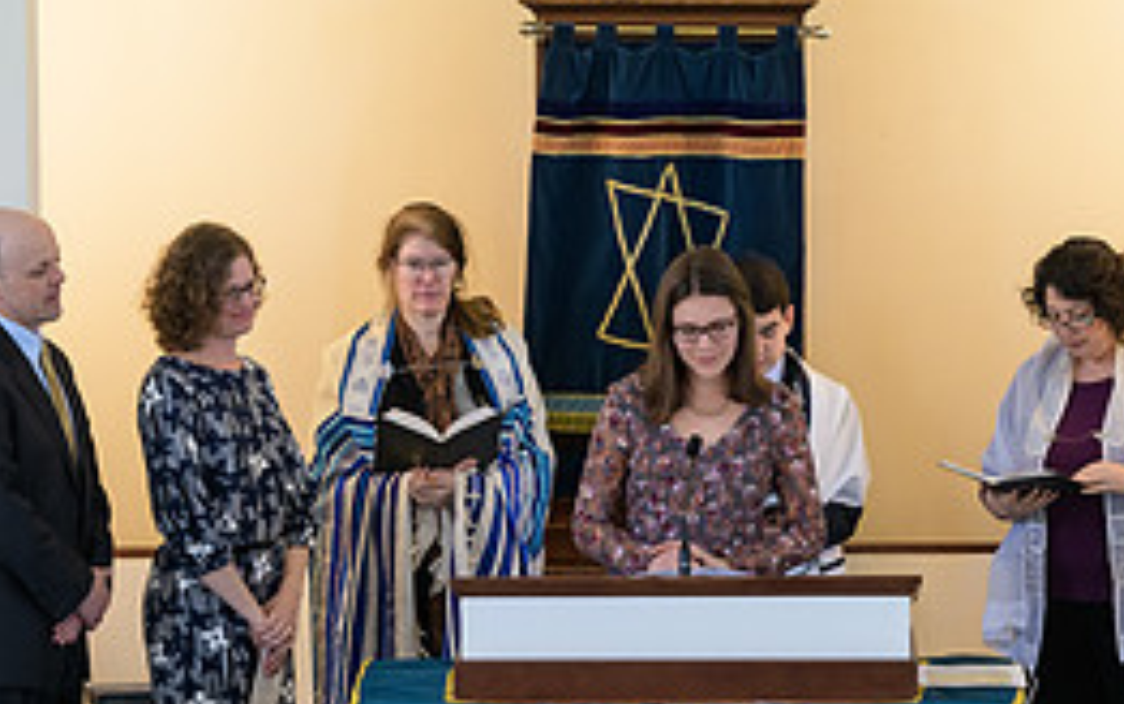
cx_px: 682
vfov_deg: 5.0
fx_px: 8029
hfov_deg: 8.0
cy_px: 449
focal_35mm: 262
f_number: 3.2
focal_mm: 116
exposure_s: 1/200
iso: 1000
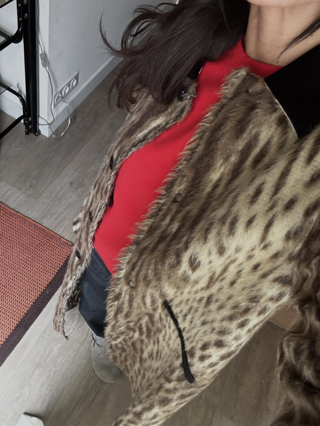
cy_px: 213
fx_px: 370
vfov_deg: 60.0
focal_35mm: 30
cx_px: 160
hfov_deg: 46.8
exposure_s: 1/60
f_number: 1.9
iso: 250
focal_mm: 2.69
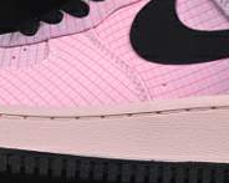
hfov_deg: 6.9
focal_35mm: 279
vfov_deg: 5.5
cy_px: 4
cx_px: 166
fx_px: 1890
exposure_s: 1/80
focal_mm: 50
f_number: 8
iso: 160
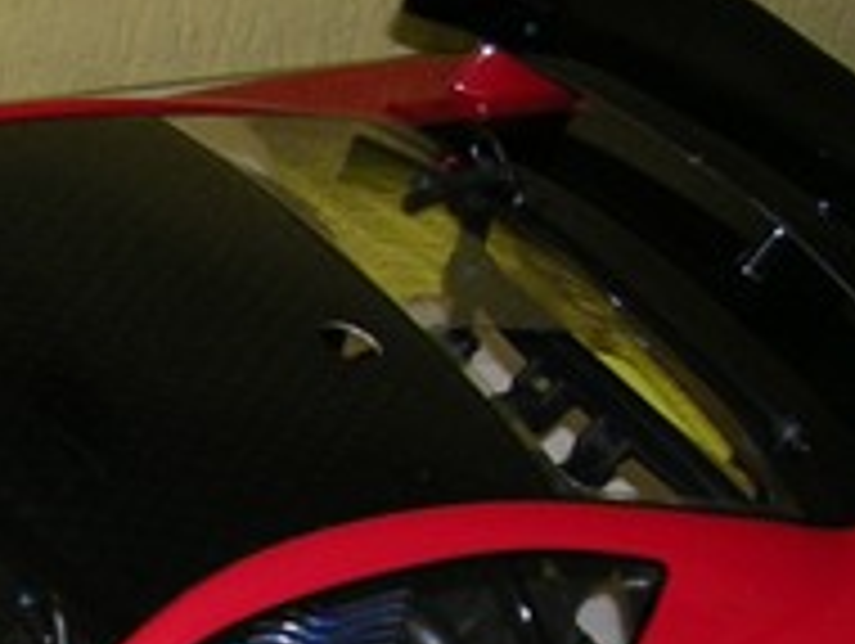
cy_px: 775
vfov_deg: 11.4
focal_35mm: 128
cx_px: -9
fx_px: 3166
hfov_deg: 15.1
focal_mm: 5.8
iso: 50
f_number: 2.8
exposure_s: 1/60.1
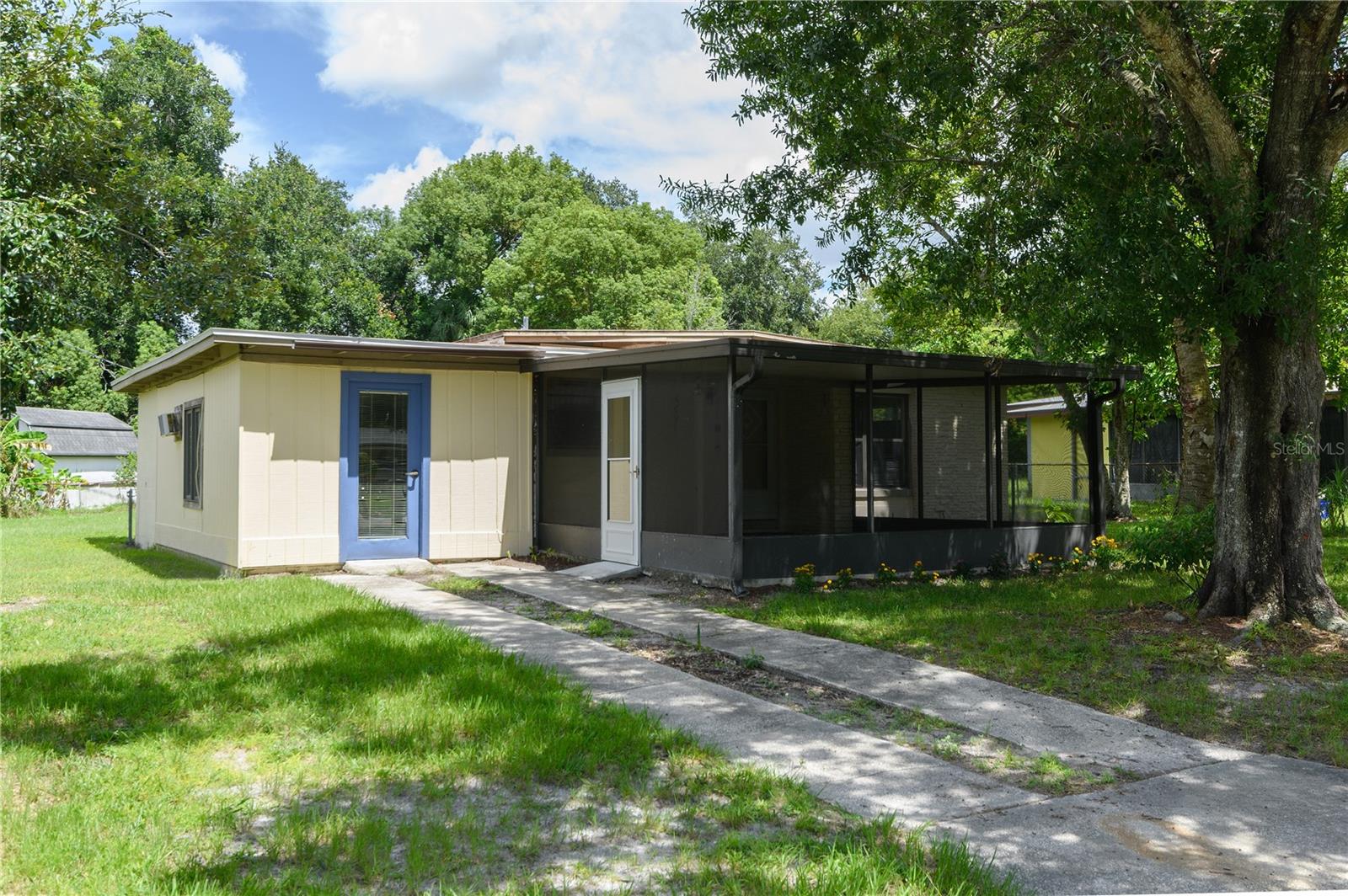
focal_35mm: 30
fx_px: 1122
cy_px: 448
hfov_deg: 62.0
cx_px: 674
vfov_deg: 43.5
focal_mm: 20
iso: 200
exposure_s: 1/100
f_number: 11
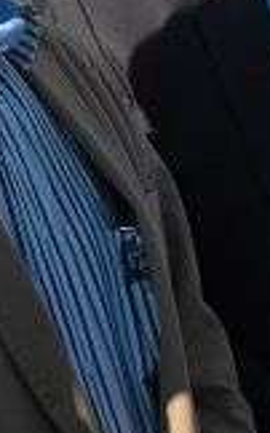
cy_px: -40
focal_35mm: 159
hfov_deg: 7.9
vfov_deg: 12.9
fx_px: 1875
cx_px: -233
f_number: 9
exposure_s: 1/320
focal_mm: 28
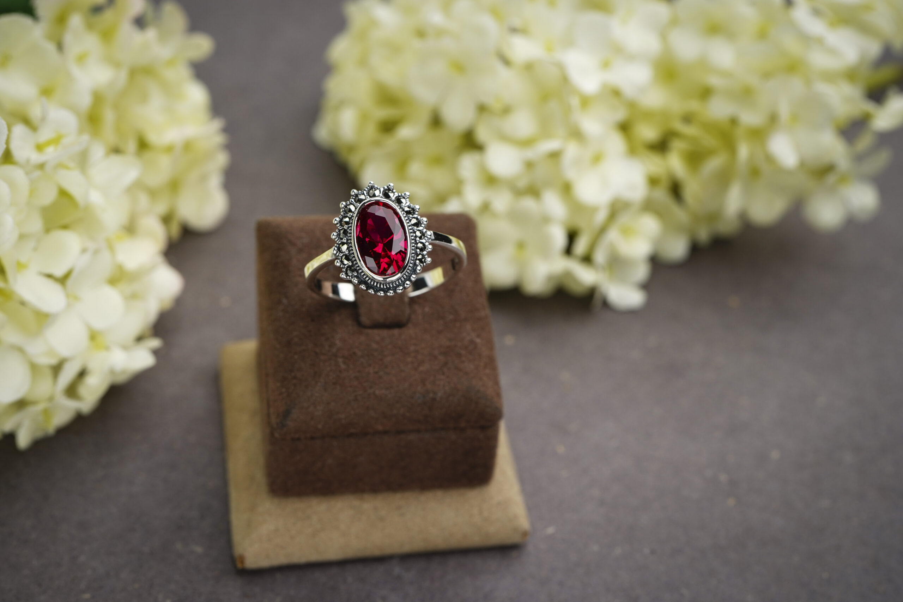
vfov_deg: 27.0
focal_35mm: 50
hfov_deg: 39.6
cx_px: 452
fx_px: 1254
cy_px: 301
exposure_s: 1/40
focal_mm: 50
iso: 250
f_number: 9
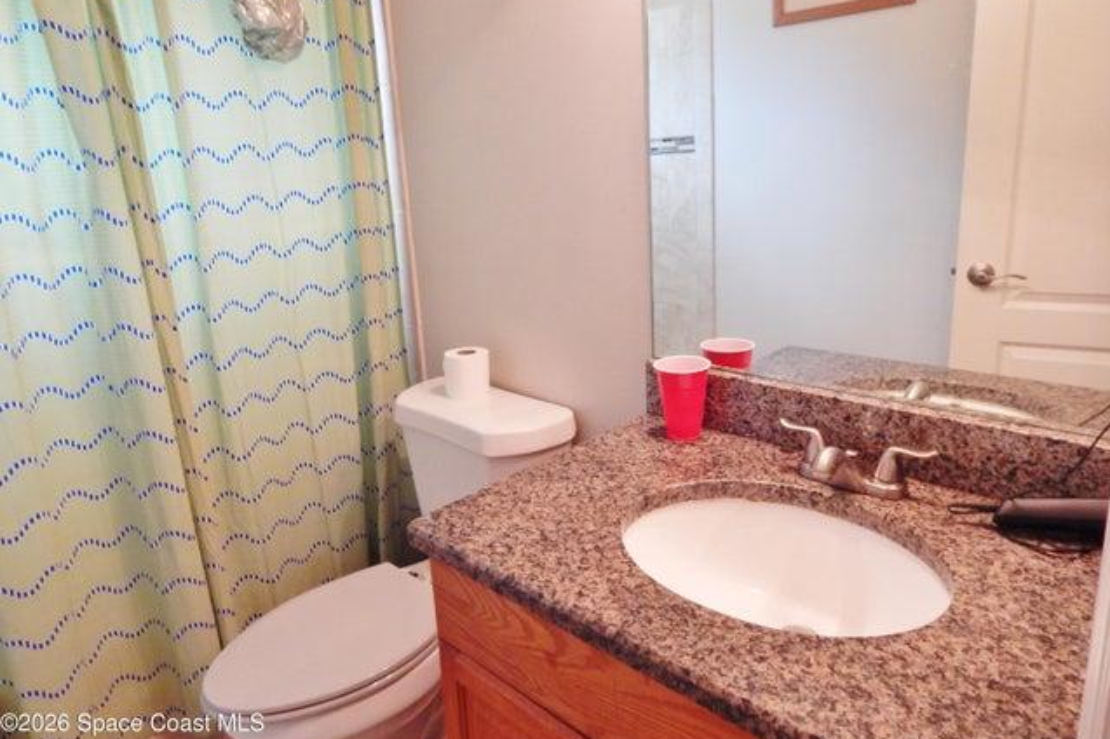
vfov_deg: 55.0
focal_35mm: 23
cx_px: 556
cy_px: 343
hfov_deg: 76.1
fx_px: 709
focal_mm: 4
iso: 320
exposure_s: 1/30
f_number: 3
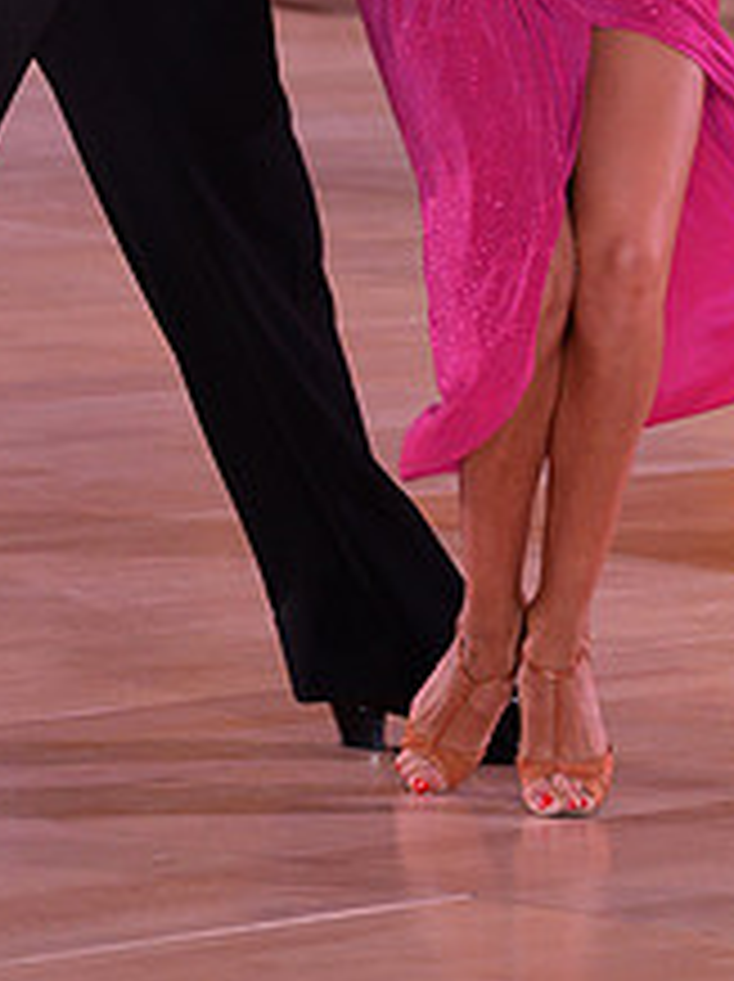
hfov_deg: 3.3
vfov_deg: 4.4
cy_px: -256
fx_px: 12691
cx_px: 335
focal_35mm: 448
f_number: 5.6
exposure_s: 1/250
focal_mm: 175
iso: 1600
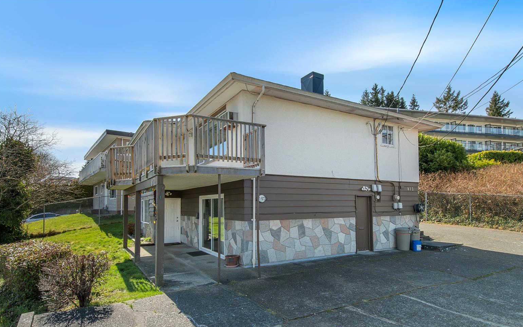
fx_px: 271
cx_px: 261
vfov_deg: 62.1
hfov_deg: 88.0
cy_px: 178
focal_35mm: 19
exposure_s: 1/1000
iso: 640
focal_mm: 12
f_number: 10
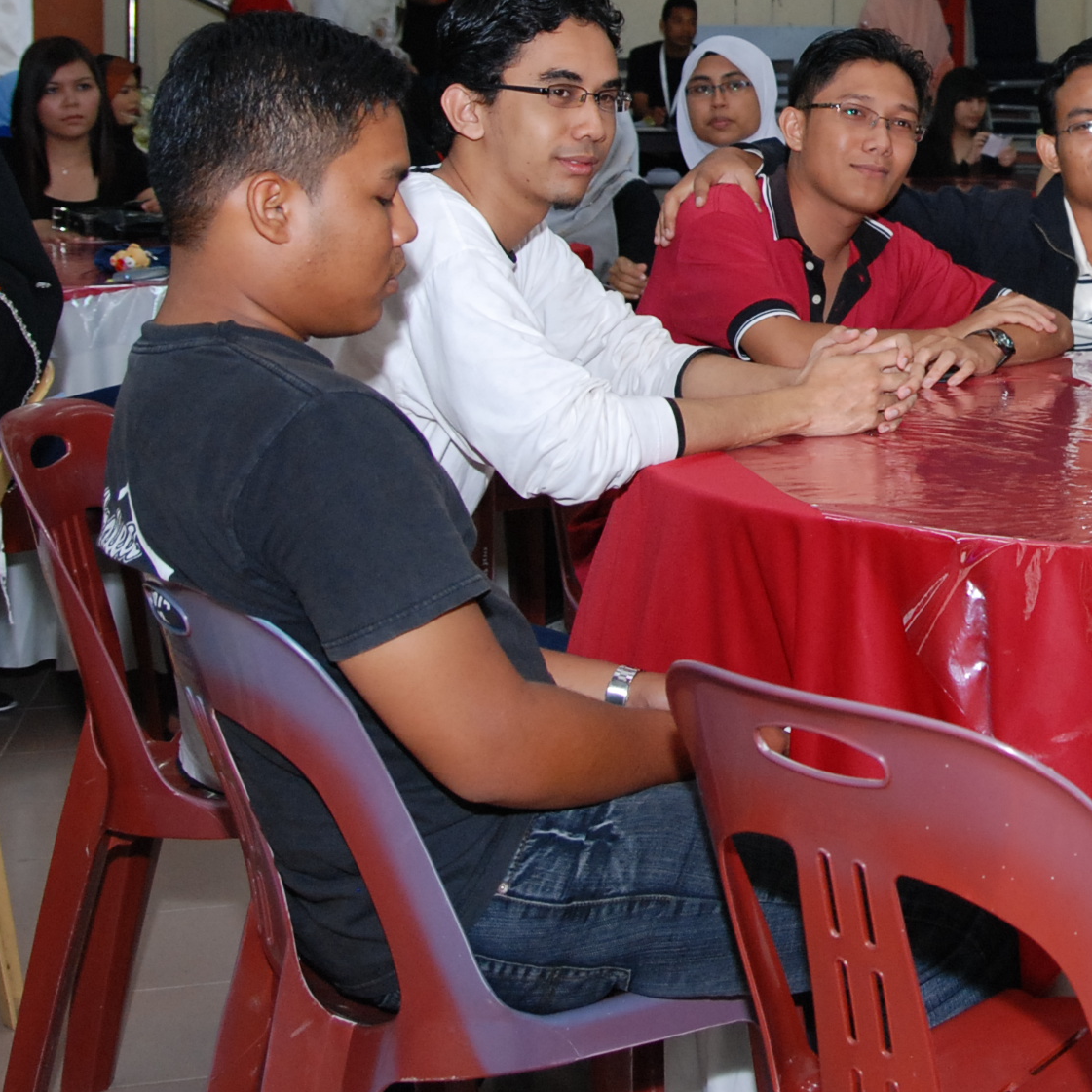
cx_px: 1124
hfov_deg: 24.7
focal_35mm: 66
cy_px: 169
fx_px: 2356
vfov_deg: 25.5
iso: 500
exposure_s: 1/60
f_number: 4
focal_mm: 20
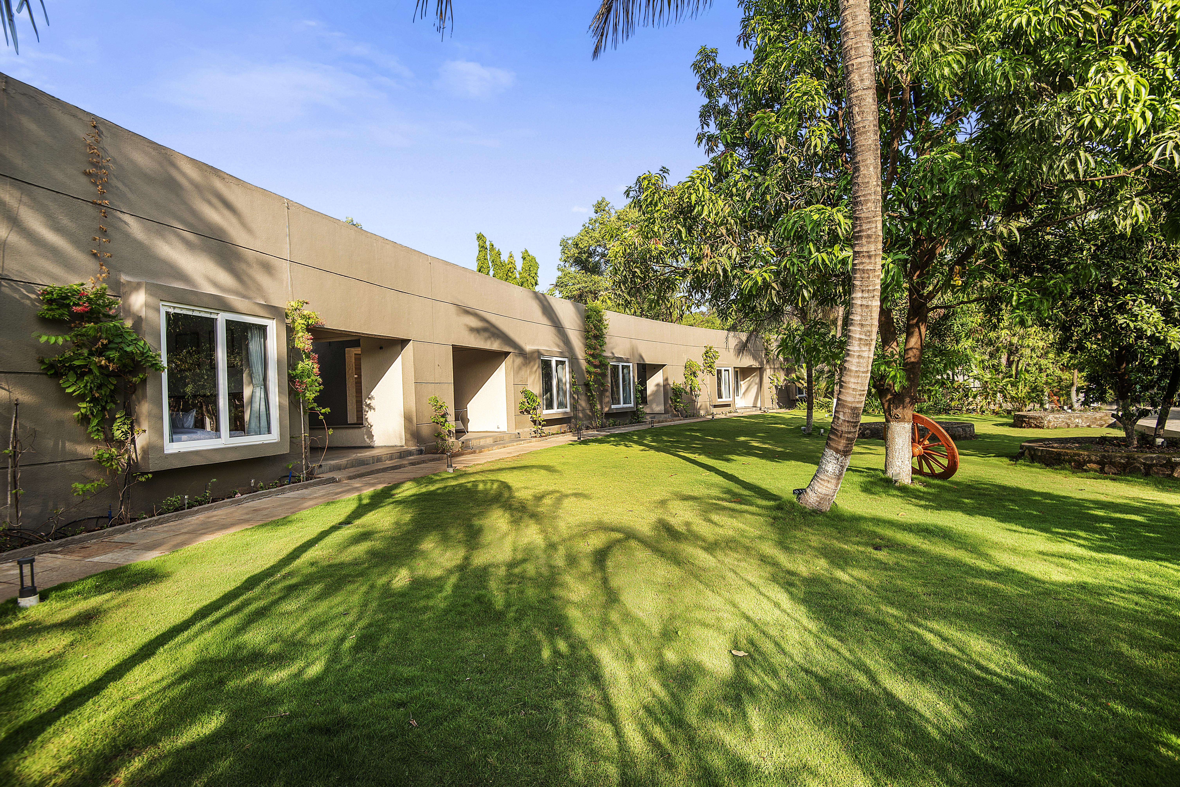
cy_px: 394
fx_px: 524
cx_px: 590
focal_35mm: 16
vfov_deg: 73.8
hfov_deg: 96.7
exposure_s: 1/80
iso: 100
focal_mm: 16
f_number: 7.1
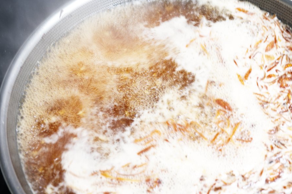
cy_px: 122
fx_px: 535
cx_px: 184
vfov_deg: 20.5
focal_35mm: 66
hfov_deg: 30.4
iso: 1000
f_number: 8
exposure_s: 1/50
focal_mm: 49
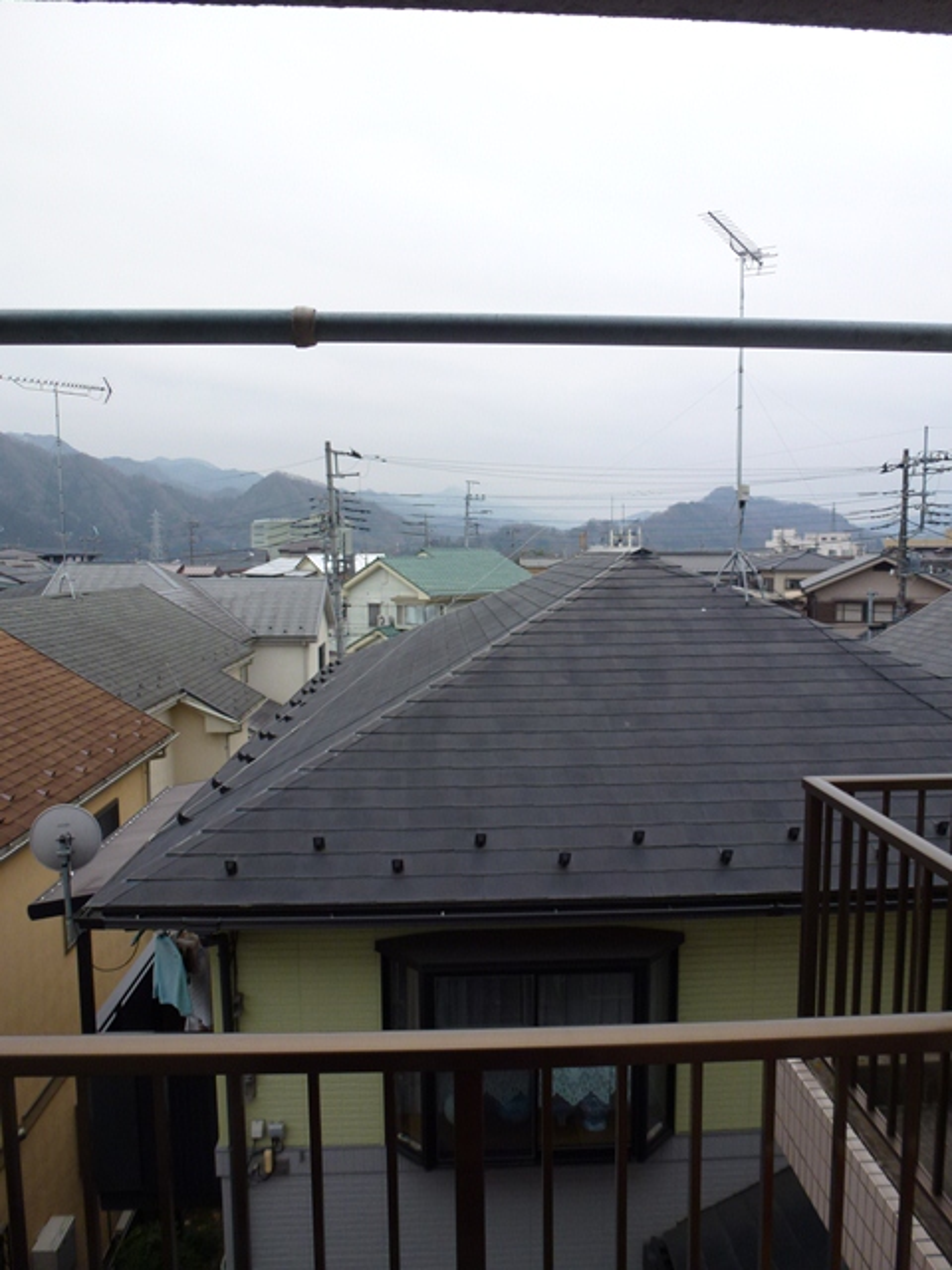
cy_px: 635
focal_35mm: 24
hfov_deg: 56.8
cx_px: 476
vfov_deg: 71.6
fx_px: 880
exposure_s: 1/250
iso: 100
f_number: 3.3
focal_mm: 4.3
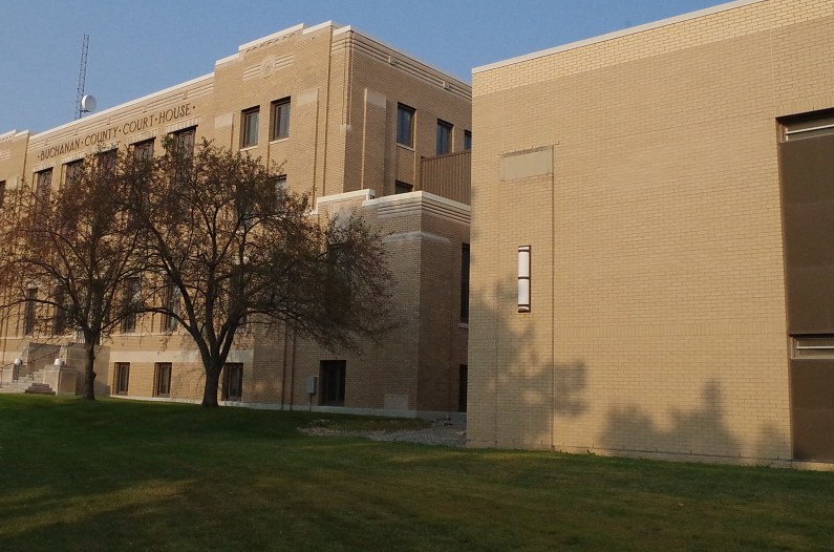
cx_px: 314
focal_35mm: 39
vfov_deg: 34.0
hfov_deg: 49.2
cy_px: 232
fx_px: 901
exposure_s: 1/2500
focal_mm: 21.25
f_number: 11
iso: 3200
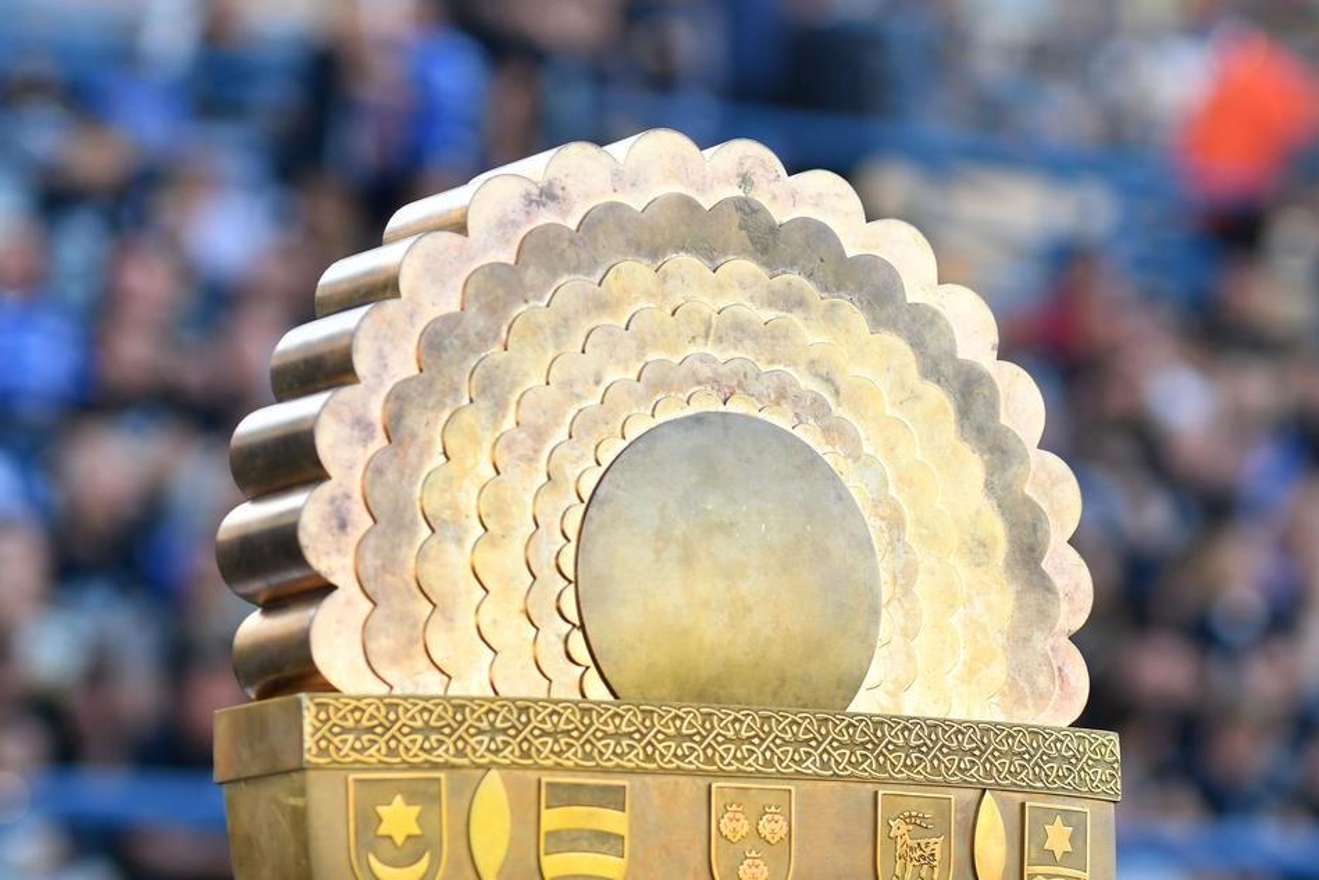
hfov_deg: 17.3
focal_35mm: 118
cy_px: 721
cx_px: 737
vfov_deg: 11.6
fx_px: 4324
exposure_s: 1/250
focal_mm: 70
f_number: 5
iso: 100
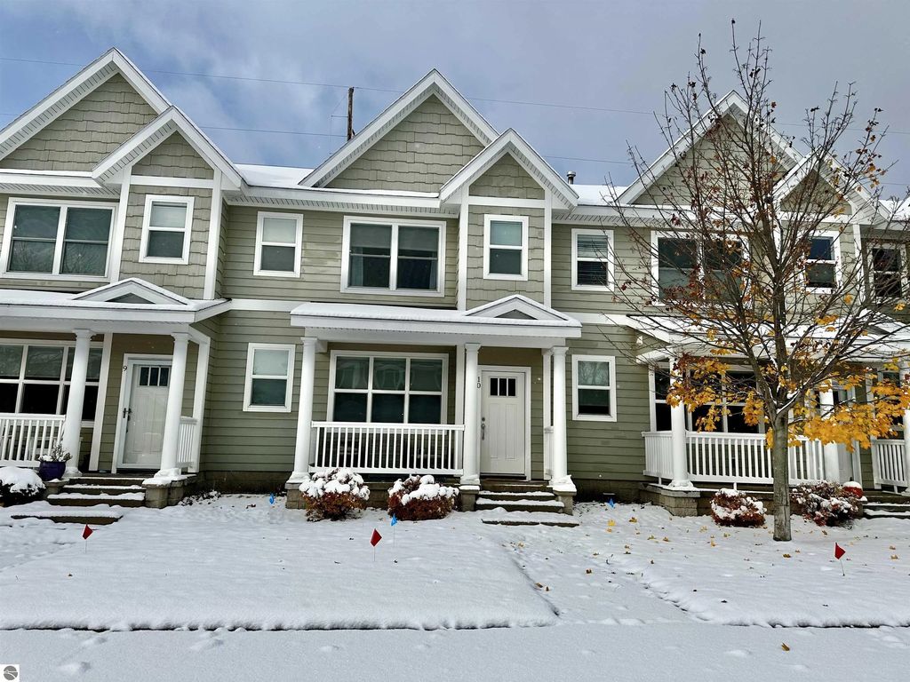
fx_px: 631
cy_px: 341
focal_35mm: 24
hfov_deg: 71.6
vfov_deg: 56.8
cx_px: 455
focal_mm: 6.86
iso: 80
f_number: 1.78
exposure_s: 1/6211
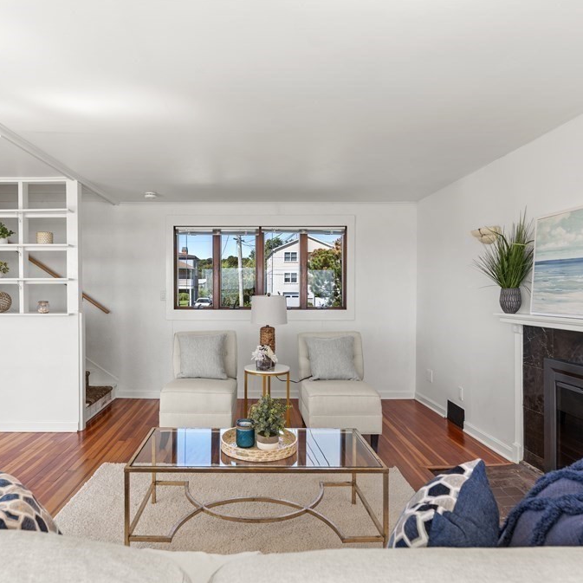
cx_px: 257
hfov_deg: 69.4
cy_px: 291
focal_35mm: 22
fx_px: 419
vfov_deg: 69.6
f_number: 6.3
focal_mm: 17
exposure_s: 1/13
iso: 100
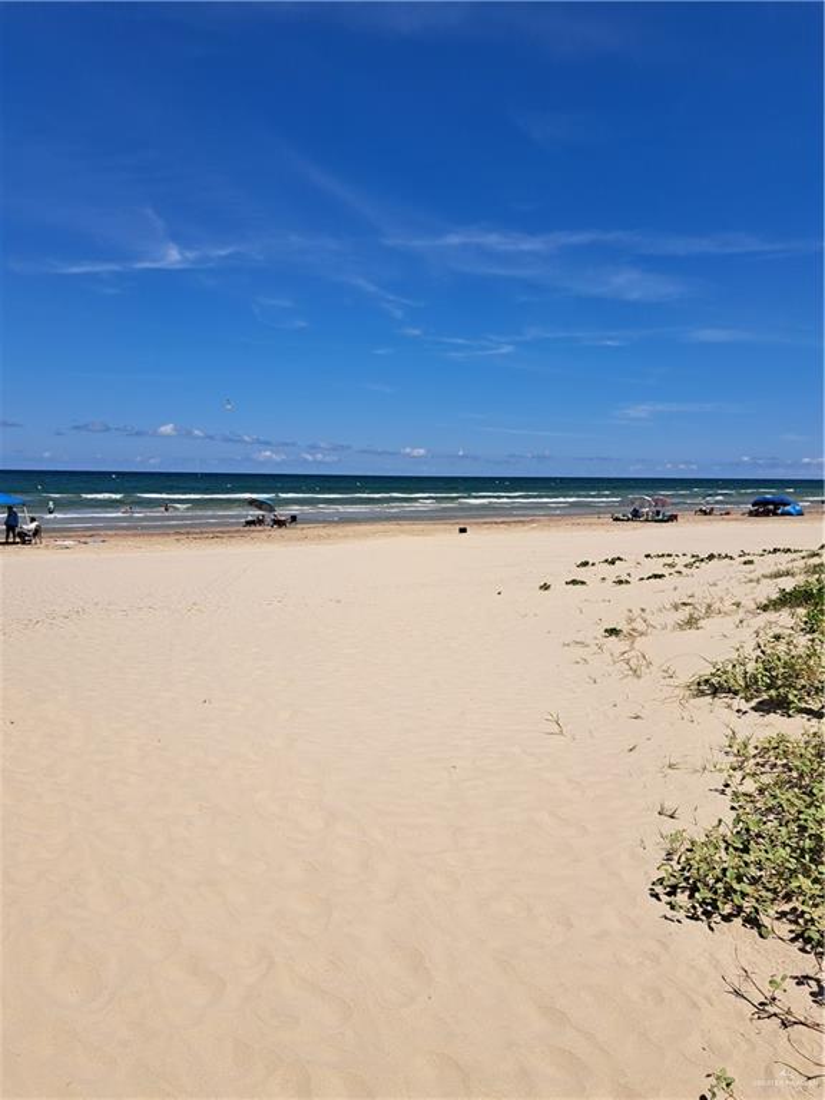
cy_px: 550
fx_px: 763
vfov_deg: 71.6
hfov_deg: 56.8
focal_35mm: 24
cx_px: 412
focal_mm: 5.23
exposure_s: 1/1534
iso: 50
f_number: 1.8
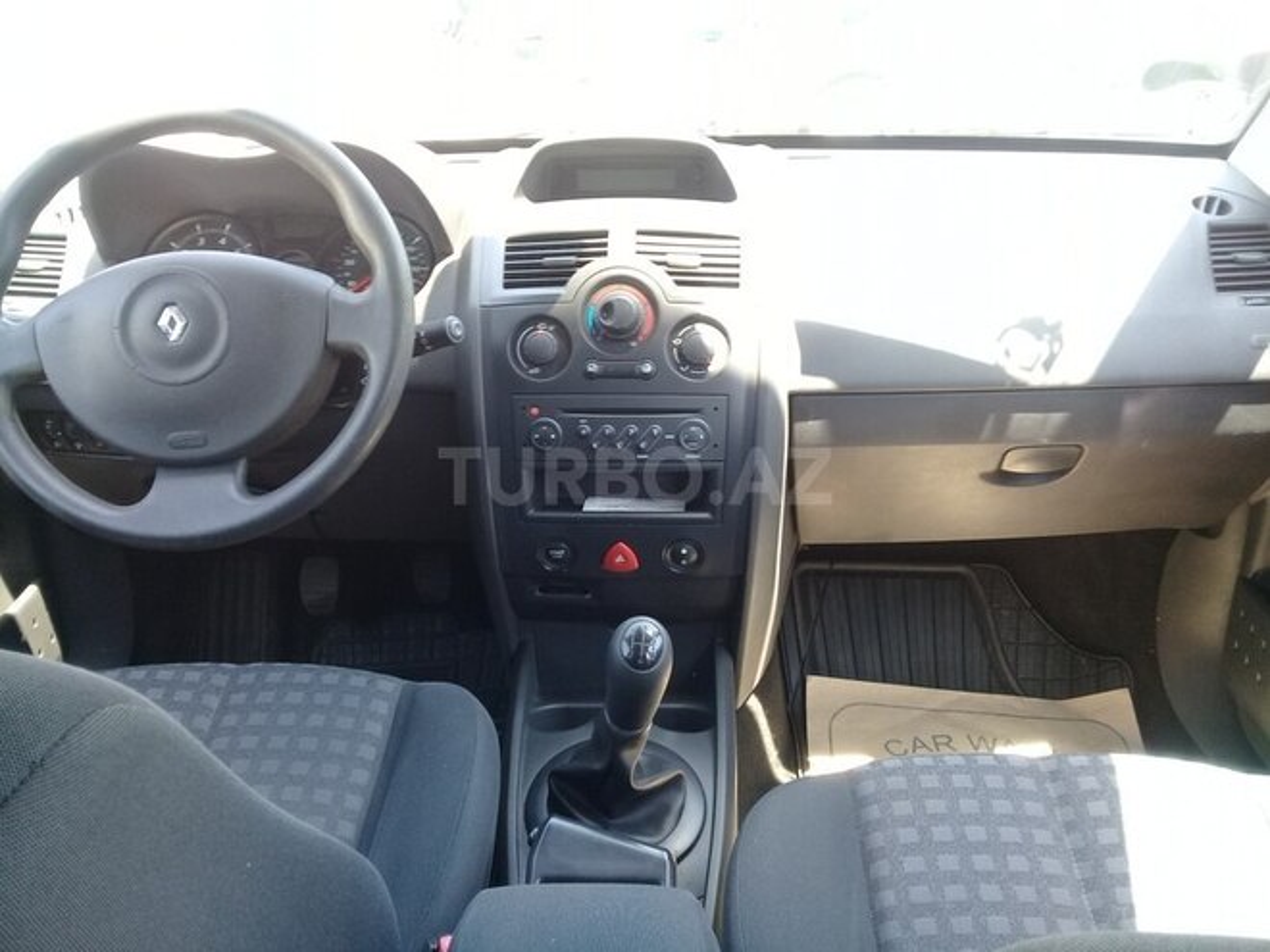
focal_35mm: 31
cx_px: 635
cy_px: 476
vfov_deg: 45.4
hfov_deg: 58.4
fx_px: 1137
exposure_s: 1/33
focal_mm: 3.3
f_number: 2.2
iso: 50
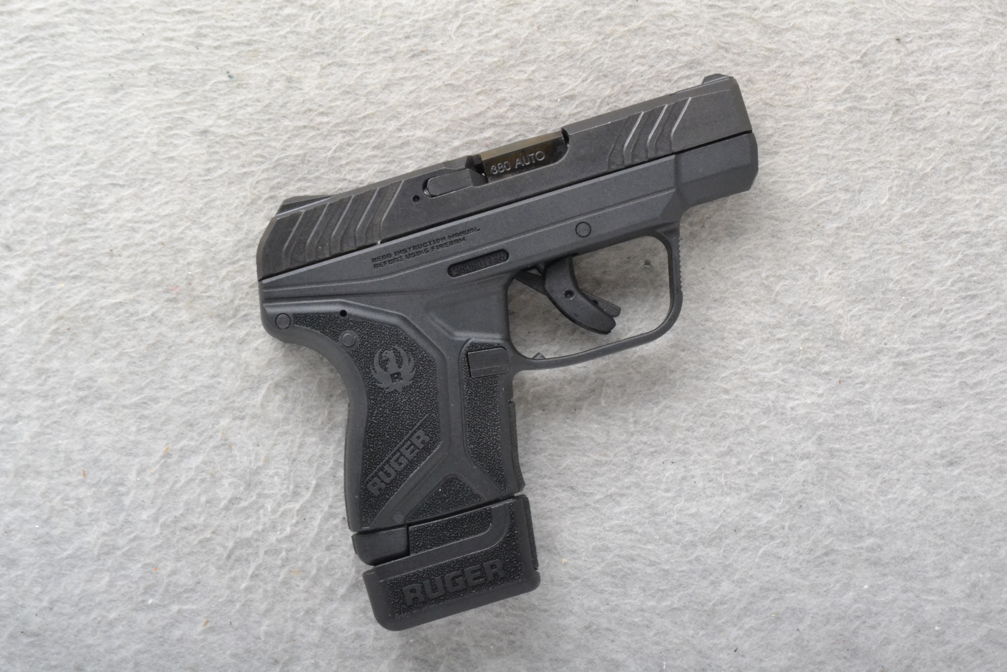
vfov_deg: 18.9
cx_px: 504
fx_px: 2014
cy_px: 336
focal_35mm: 72
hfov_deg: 28.1
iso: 3200
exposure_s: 1/160
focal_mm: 48
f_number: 20
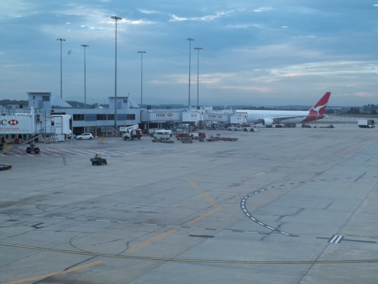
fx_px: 688
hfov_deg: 30.7
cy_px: 142
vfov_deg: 23.3
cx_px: 189
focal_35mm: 63
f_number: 4
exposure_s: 1/50
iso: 64
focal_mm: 11.3
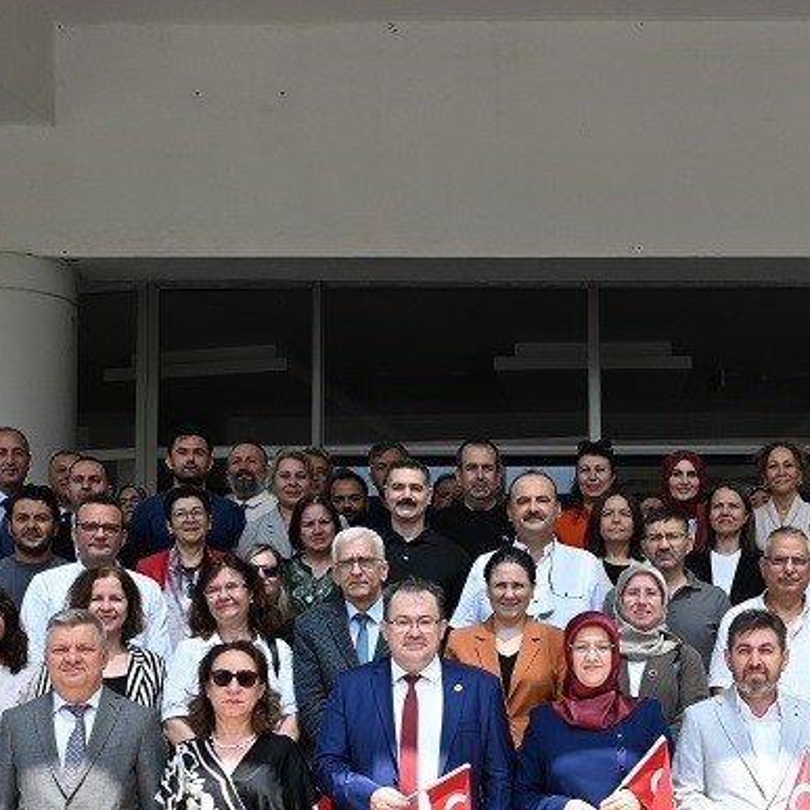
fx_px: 1726
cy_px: 659
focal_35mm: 65
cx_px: 634
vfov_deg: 25.9
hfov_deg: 26.0
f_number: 13
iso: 400
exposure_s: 1/200
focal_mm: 27.5
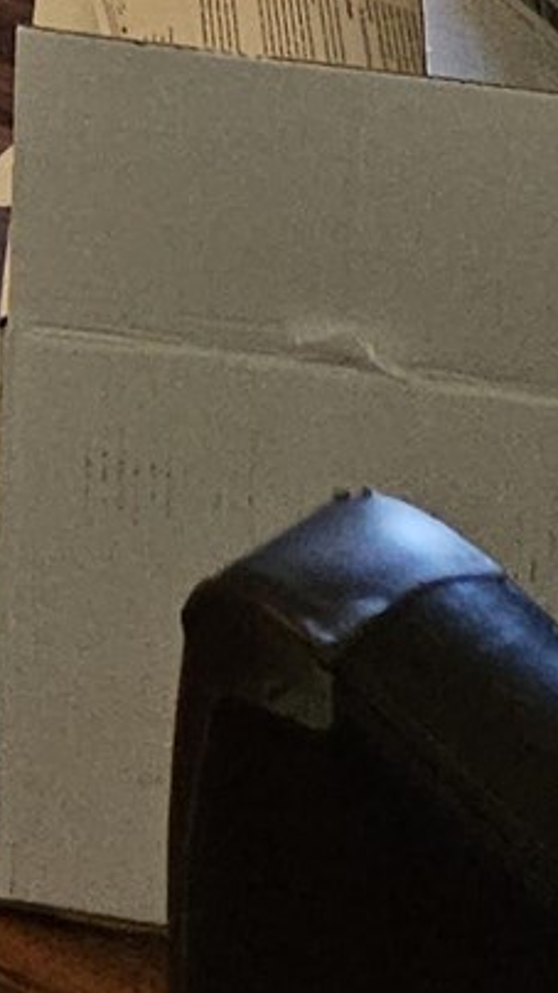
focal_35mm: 143
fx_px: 3765
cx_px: -342
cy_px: -1558
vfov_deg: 11.6
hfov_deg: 8.3
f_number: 1.8
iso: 125
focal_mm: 5.4
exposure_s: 1/20
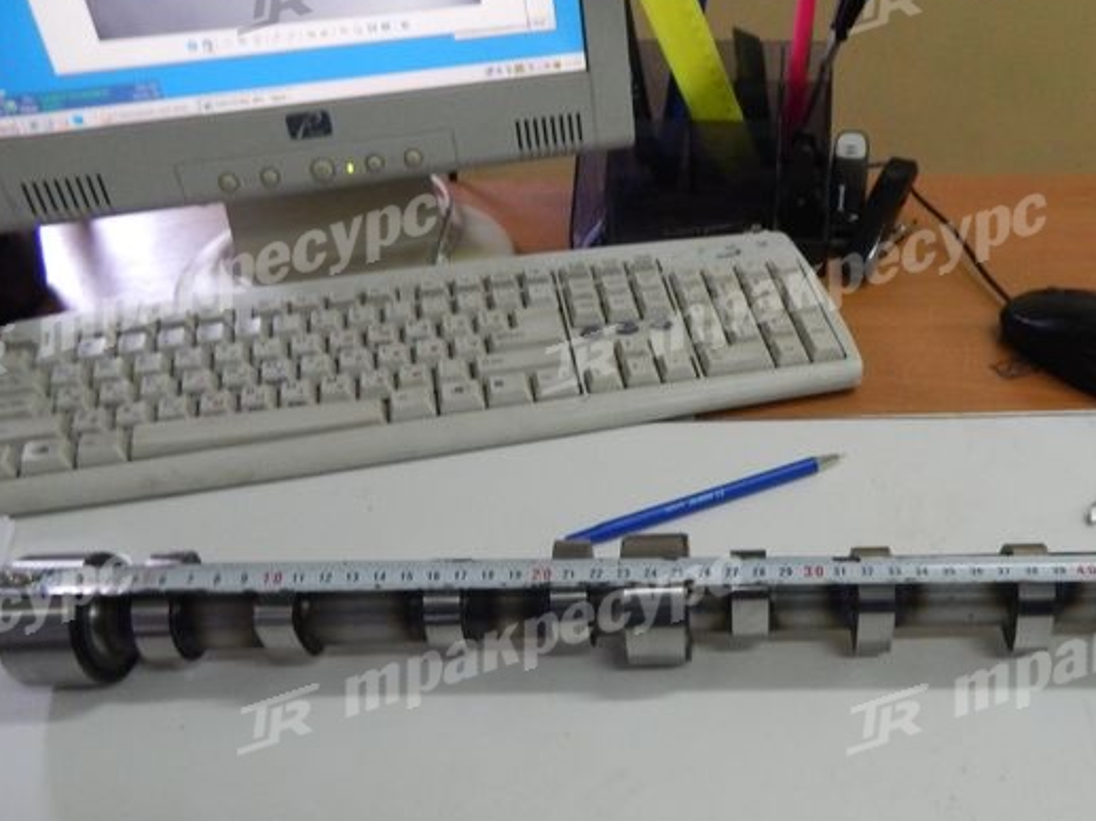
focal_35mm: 34
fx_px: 1076
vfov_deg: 41.0
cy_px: 571
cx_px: 726
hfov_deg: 53.0
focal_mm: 4
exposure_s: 1/60
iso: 400
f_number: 3
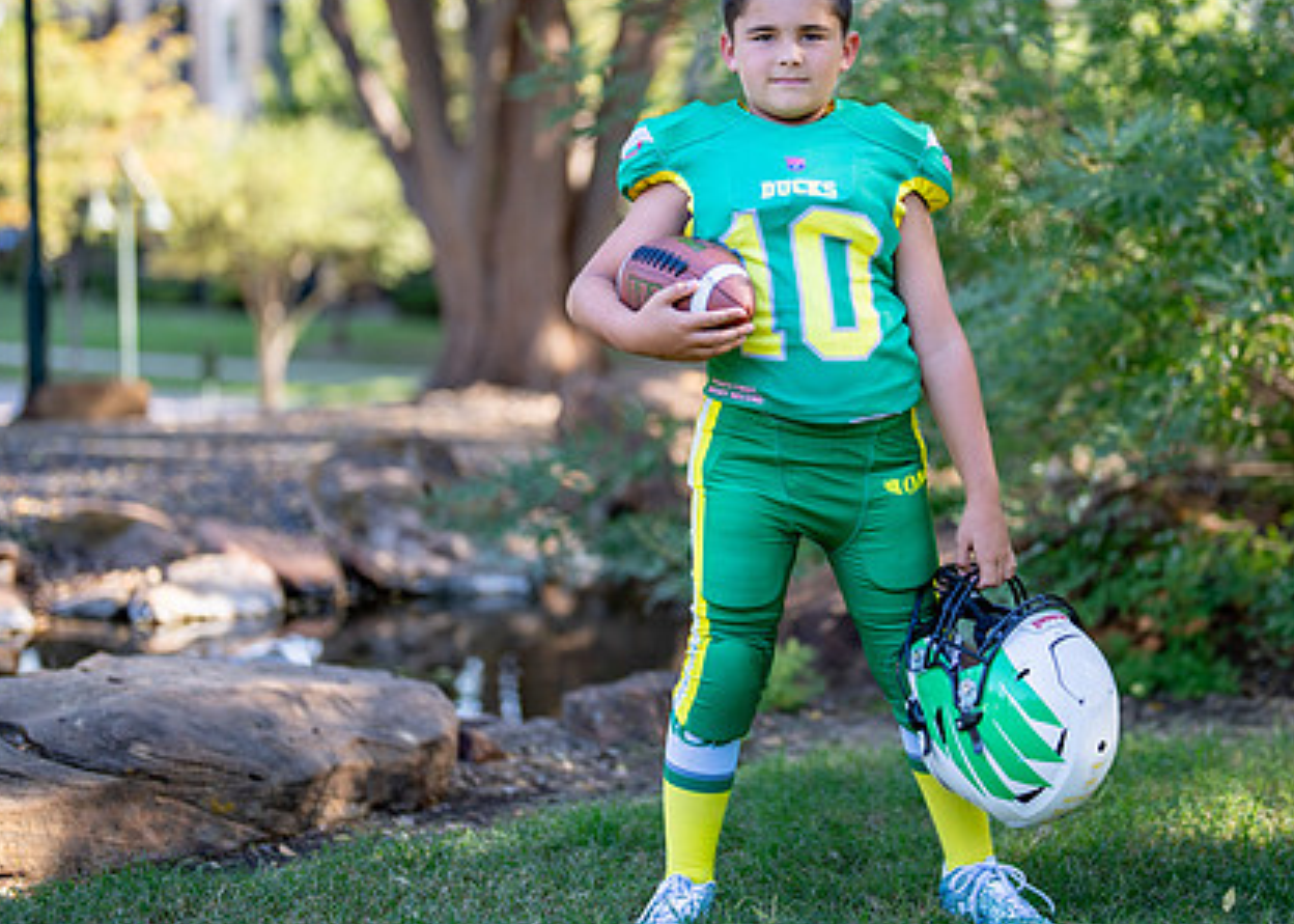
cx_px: 847
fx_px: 2976
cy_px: 431
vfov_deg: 17.6
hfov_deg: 24.4
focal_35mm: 81
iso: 100
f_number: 1.2
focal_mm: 50
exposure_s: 1/1000
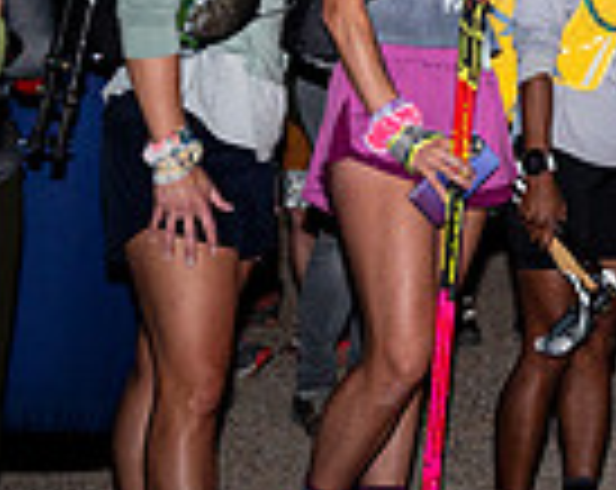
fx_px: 2856
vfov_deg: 9.7
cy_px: -65
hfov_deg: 11.2
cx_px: 1203
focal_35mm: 157
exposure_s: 1/200
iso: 320
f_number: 4
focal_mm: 36
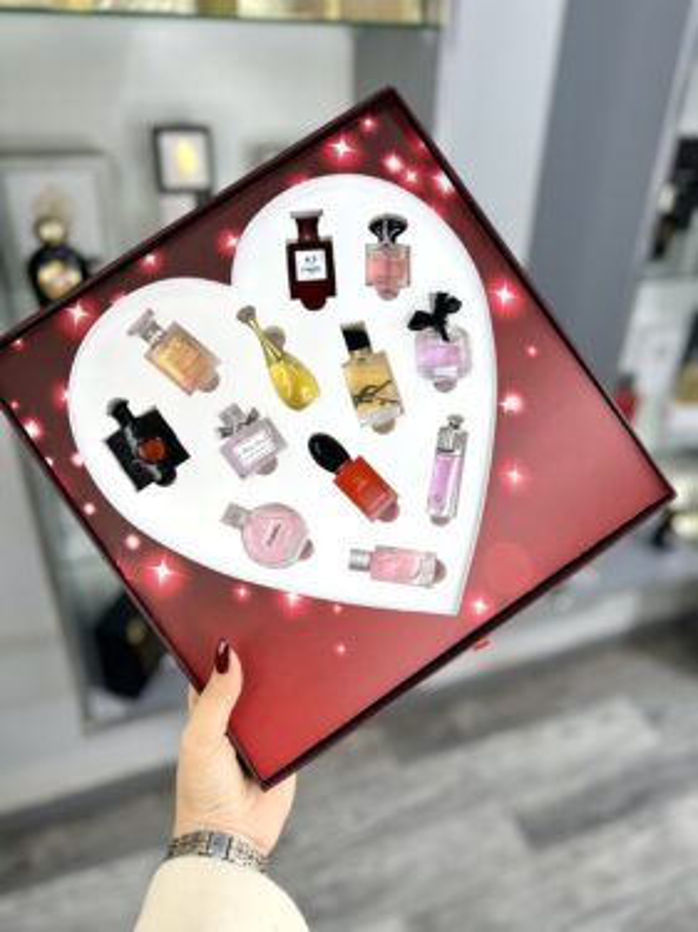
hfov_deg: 53.0
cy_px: 466
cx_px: 349
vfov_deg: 67.3
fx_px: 699
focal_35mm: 26
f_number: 1.5
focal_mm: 5.7
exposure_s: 1/567
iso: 50
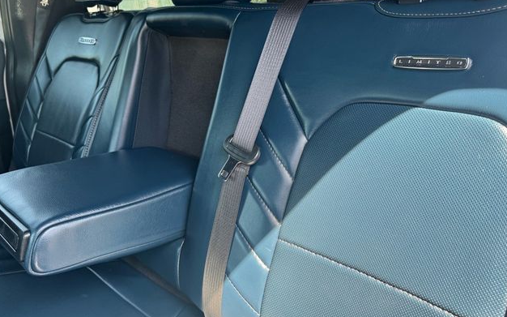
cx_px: 251
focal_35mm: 26
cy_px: 139
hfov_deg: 70.4
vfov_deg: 47.5
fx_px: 359
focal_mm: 6.76
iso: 100
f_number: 1.78
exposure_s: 1/121
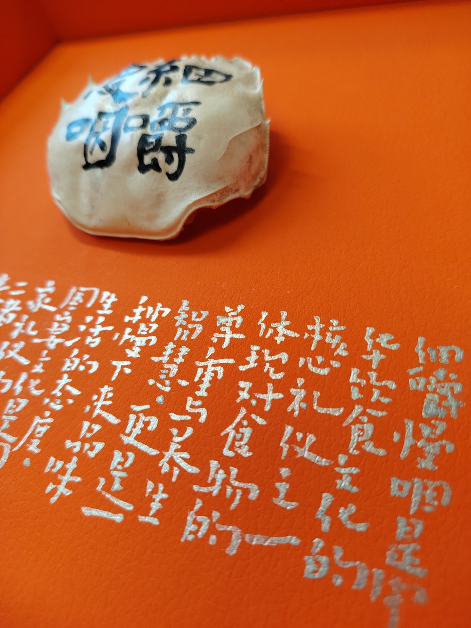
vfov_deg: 71.6
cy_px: 314
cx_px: 236
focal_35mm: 24
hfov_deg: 56.8
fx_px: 435
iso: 369
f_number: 1.75
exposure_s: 1/100
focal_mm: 5.25
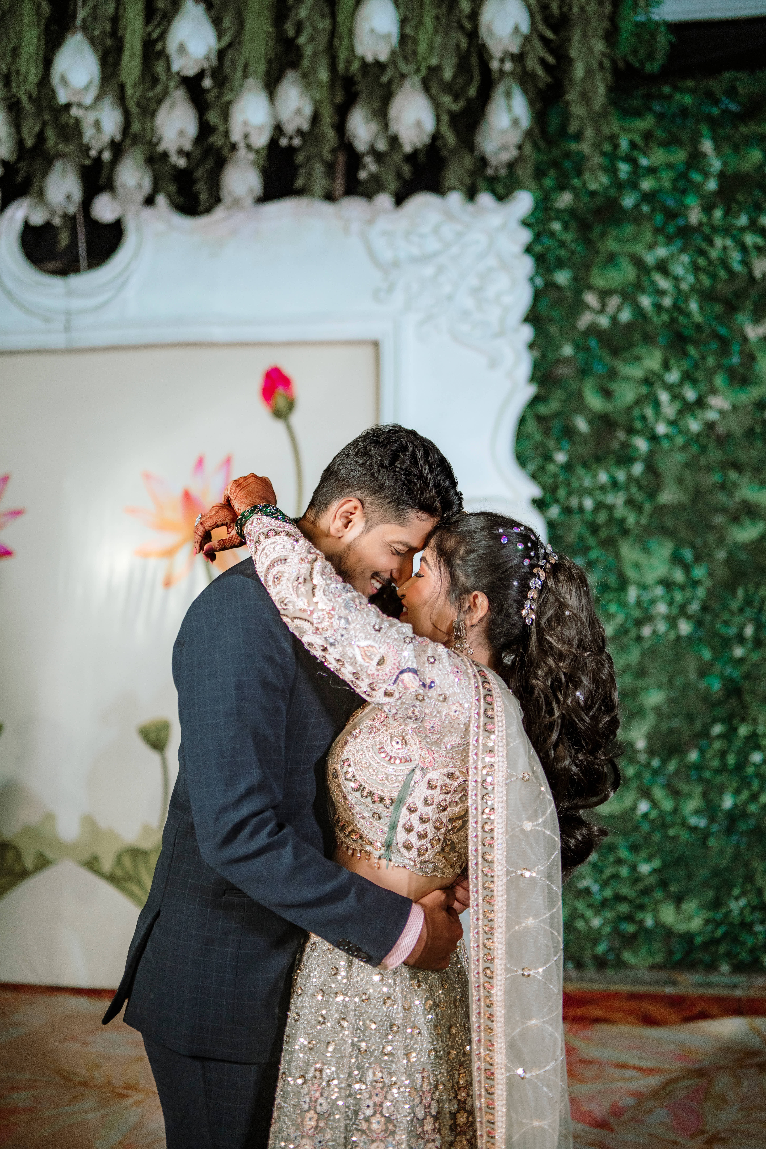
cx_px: 383
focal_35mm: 35
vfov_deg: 54.4
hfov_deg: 37.9
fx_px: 1117
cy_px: 574
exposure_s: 1/400
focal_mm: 35
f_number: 1.4
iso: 640
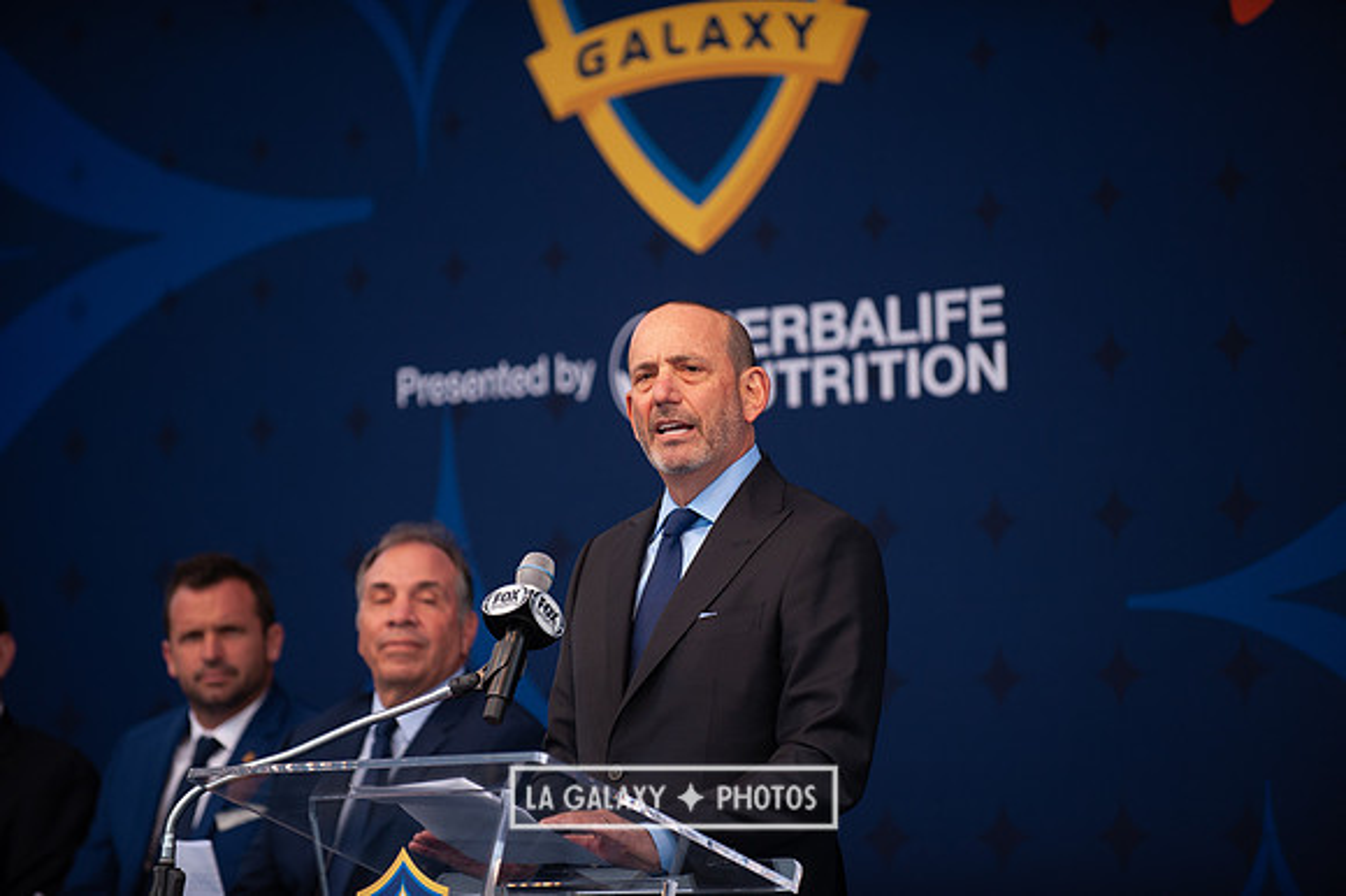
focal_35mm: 175
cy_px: 448
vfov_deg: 7.8
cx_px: 673
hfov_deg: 11.8
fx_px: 6539
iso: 400
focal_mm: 175
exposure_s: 1/1250
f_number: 2.8
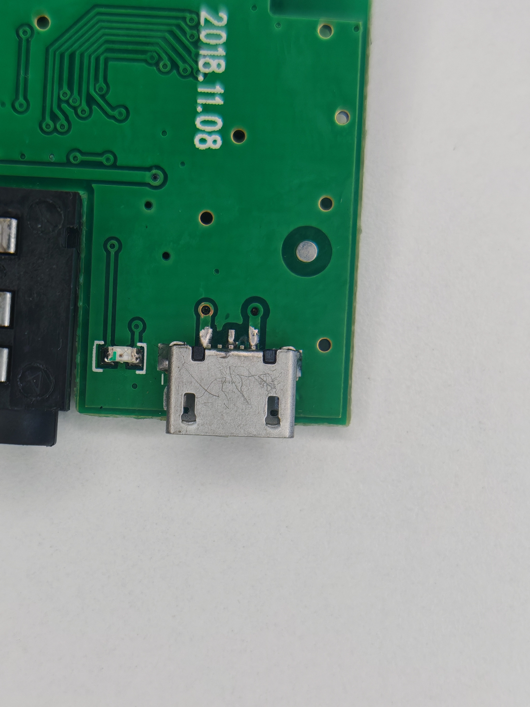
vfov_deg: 28.6
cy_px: 354
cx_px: 265
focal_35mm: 68
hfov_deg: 21.6
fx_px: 1388
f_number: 1.9
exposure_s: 1/140
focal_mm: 6.67
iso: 50
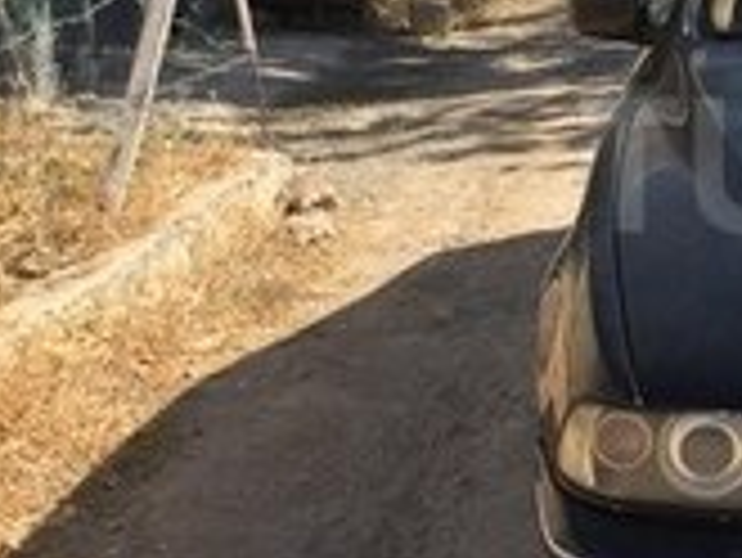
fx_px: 2488
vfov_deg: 12.8
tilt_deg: -11.3
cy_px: 164
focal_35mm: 116
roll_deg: +1.1
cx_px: 1039
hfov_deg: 15.9
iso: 32
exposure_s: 1/1464
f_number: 2.2
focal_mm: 4.15
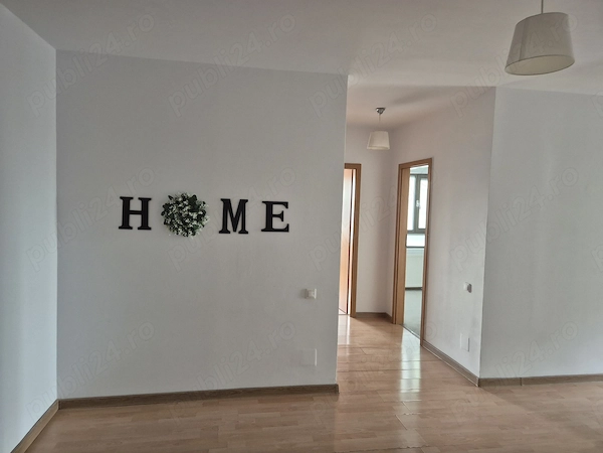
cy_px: 226
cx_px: 302
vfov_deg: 58.9
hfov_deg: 73.9
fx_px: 401
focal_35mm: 23
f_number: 1.8
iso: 640
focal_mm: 5.4
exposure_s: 1/100
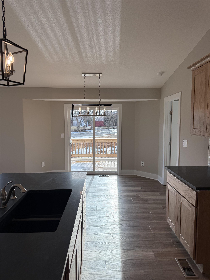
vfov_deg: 71.6
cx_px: 105
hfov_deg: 56.8
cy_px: 140
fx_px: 194
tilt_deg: -3.8
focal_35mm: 24
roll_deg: -0.7
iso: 100
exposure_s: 1/1075
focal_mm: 6.76
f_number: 1.78
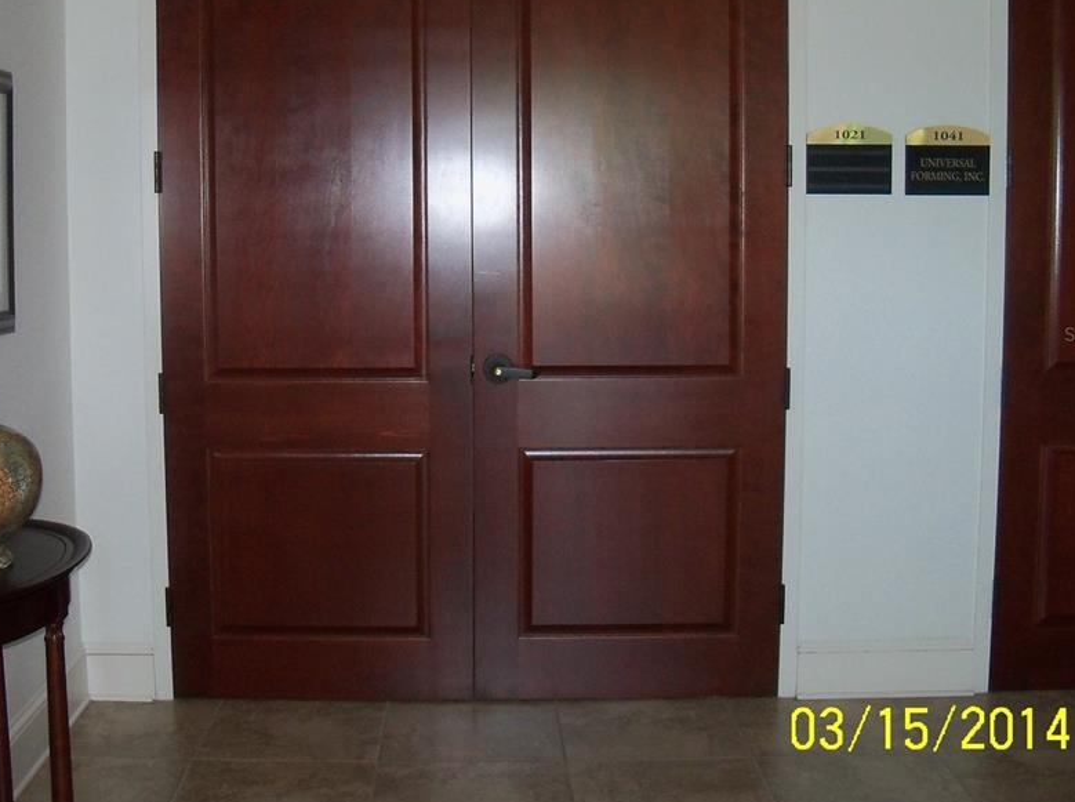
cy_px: 334
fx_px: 1426
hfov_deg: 41.2
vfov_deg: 31.3
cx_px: 442
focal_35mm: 46
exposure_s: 1/30
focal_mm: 6.2
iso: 200
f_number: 3.5
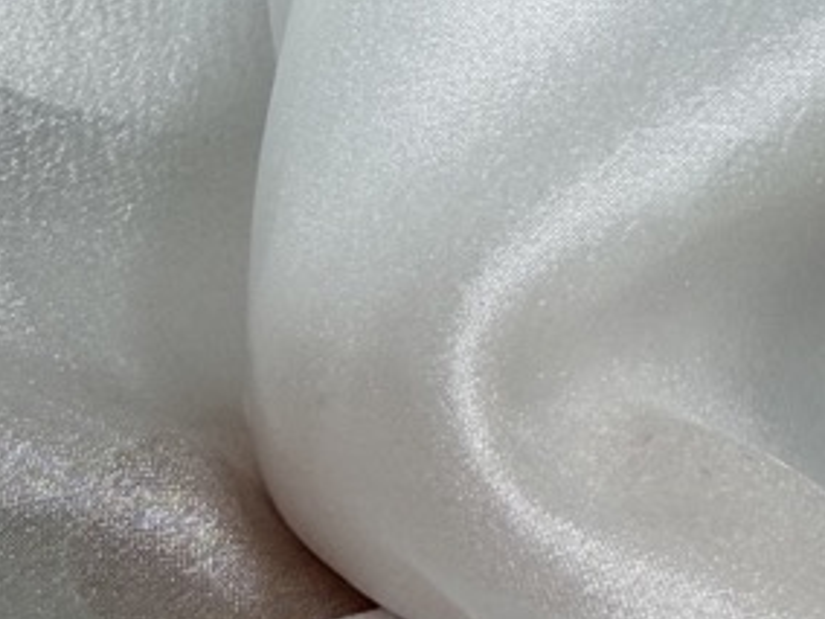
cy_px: 735
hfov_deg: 23.9
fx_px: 1811
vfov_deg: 18.4
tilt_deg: -65.3
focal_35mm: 76
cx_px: -94
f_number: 2.2
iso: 64
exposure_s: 1/100
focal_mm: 2.22
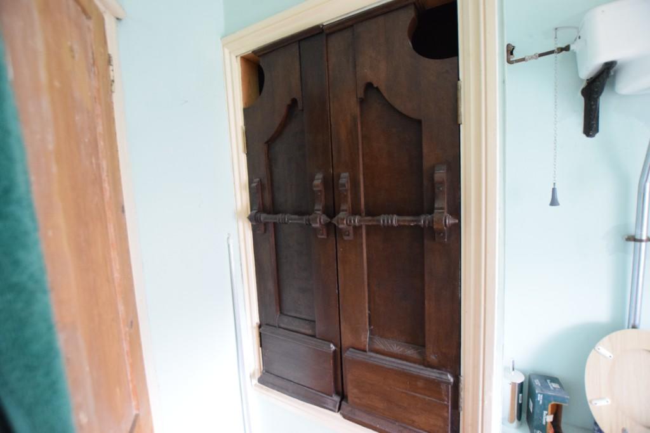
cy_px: 216
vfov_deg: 77.3
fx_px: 271
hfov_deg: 100.4
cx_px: 325
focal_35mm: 15
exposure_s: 1/20
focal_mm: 10
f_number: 3.5
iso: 3200
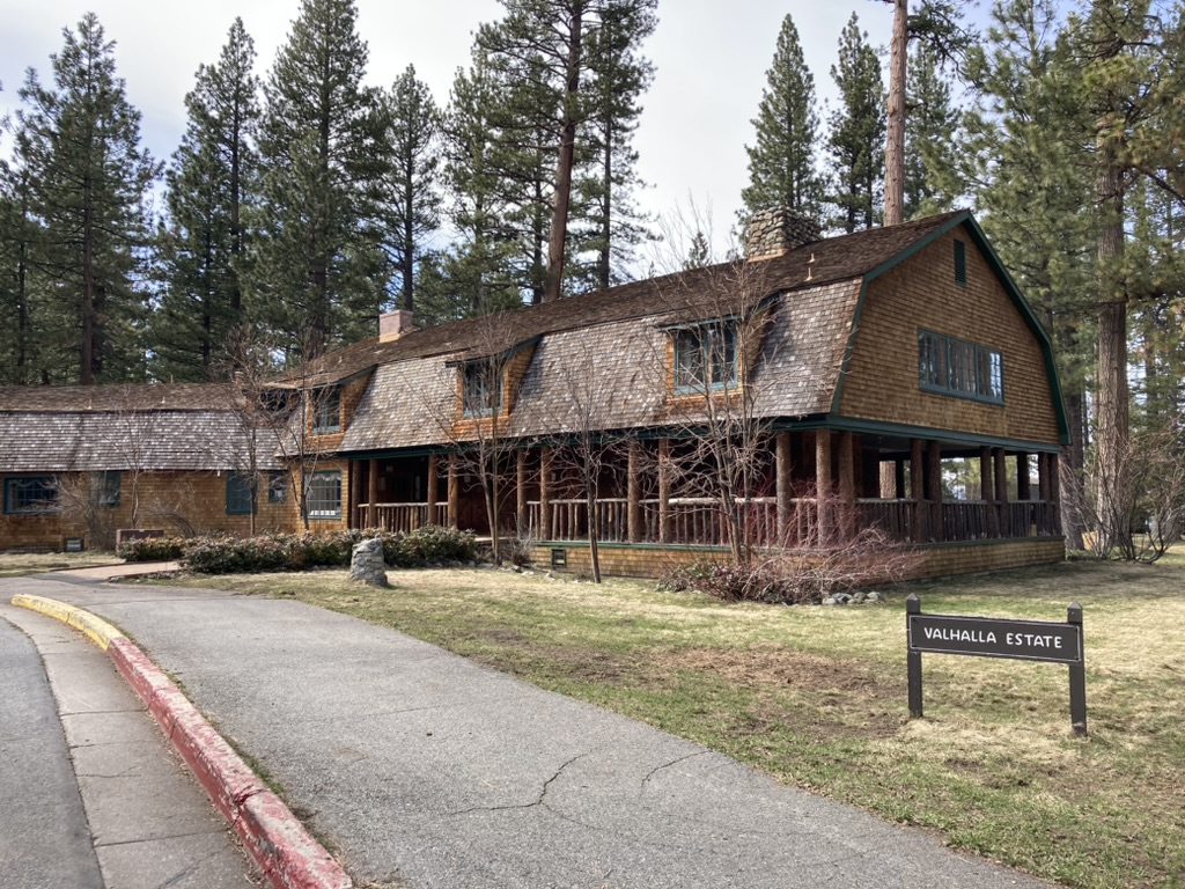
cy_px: 444
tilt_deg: +4.3
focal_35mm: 28
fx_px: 959
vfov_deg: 49.7
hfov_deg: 63.4
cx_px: 592
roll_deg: -0.1
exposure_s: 1/585
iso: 20
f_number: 1.8
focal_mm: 3.99
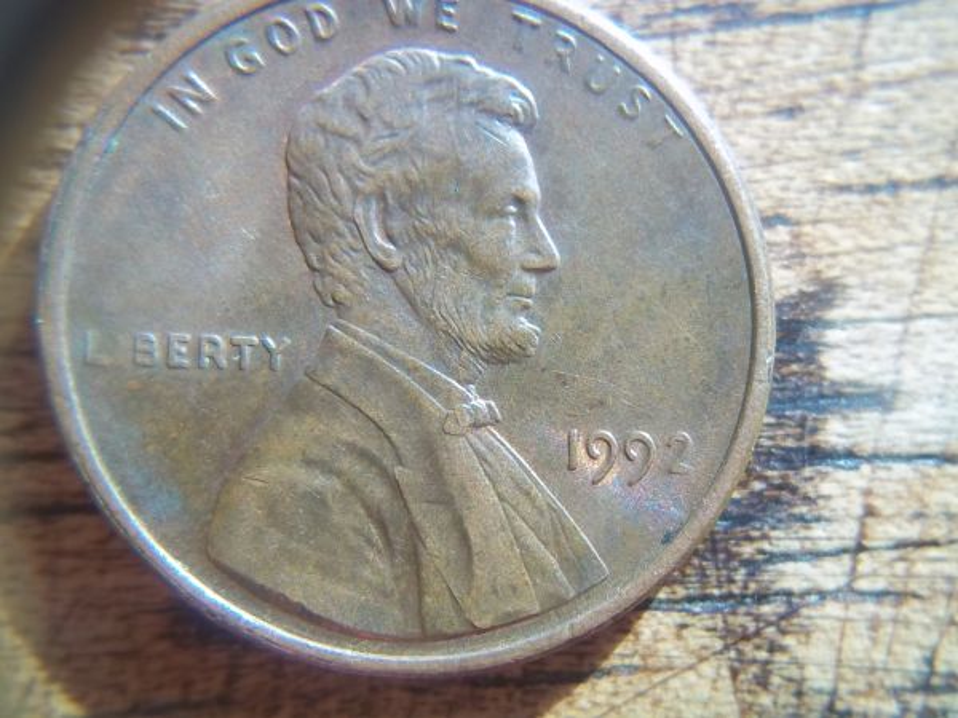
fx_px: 996
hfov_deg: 51.4
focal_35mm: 36
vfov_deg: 39.7
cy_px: 359
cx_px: 479
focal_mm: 6.5
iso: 80
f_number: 3.1
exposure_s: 1/100
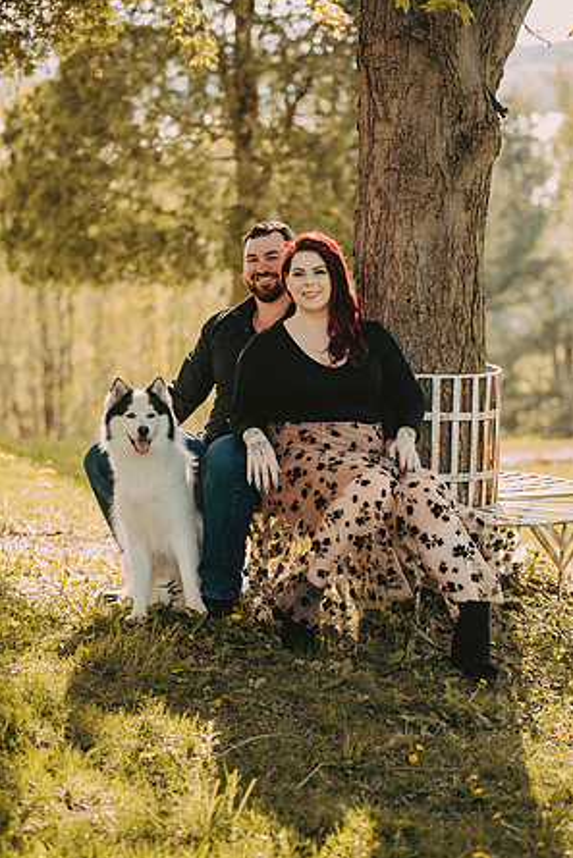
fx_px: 2218
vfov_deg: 21.9
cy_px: 428
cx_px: 287
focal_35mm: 93
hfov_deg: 14.7
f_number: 2.8
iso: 400
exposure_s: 1/500
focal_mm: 92
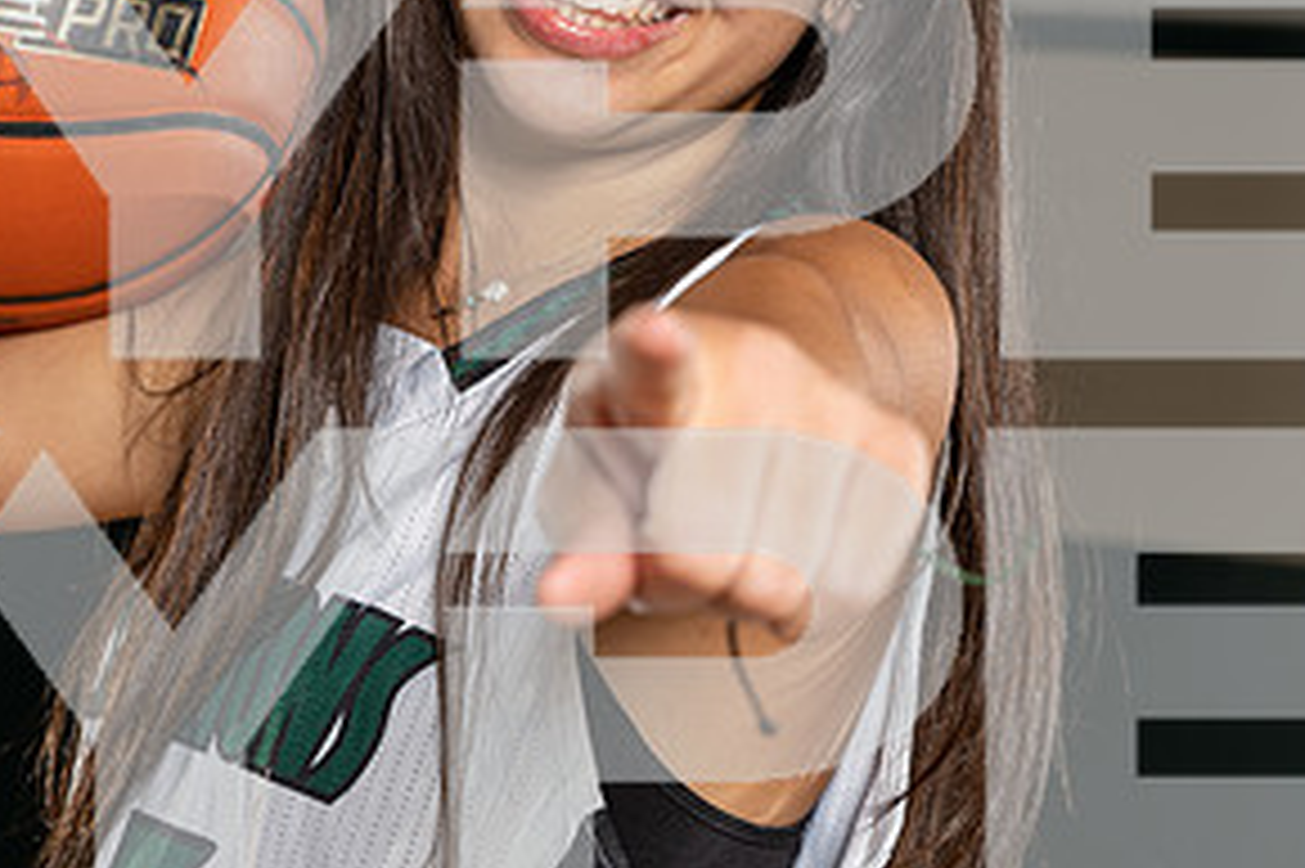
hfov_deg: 17.3
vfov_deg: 11.5
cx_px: 374
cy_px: 124
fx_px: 4275
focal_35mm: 118
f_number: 7.1
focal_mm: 59
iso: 320
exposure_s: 1/250
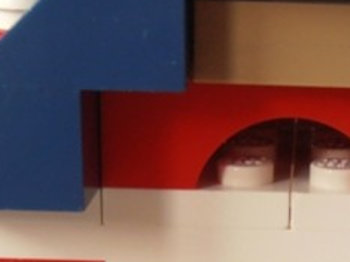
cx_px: 314
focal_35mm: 142
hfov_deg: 13.8
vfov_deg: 10.1
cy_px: 377
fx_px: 1435
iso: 125
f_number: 3.9
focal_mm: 6.61
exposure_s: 1/30
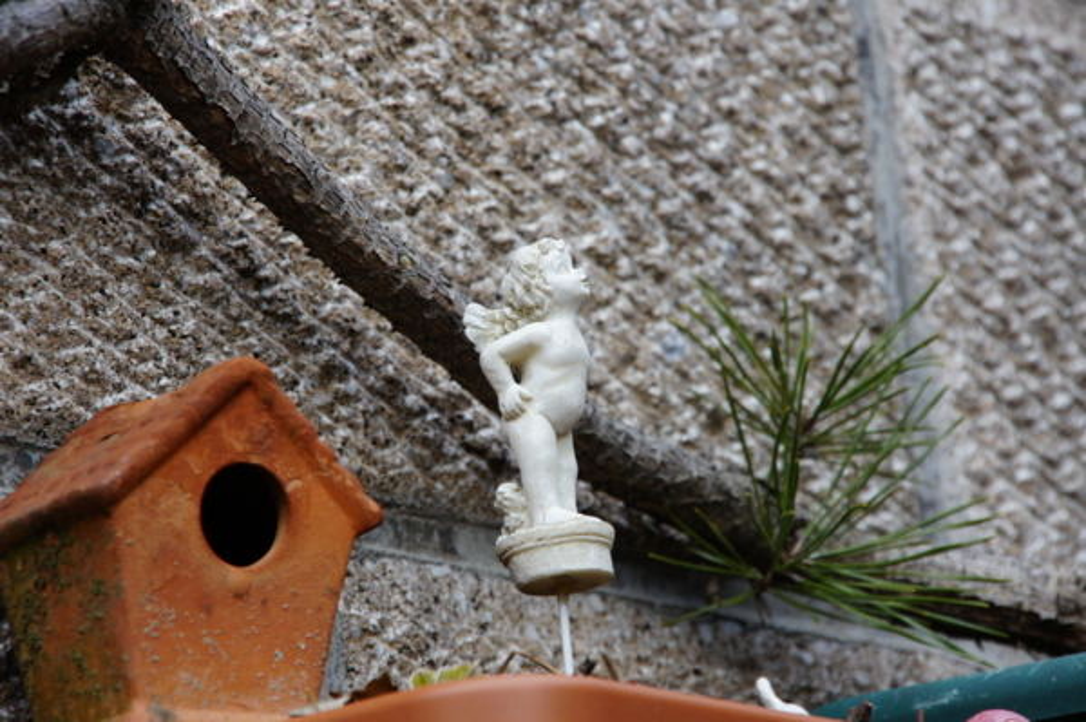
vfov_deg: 4.6
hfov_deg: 6.9
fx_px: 9042
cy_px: 361
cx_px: 543
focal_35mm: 300
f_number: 11
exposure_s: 1/200
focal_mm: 200
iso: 1600
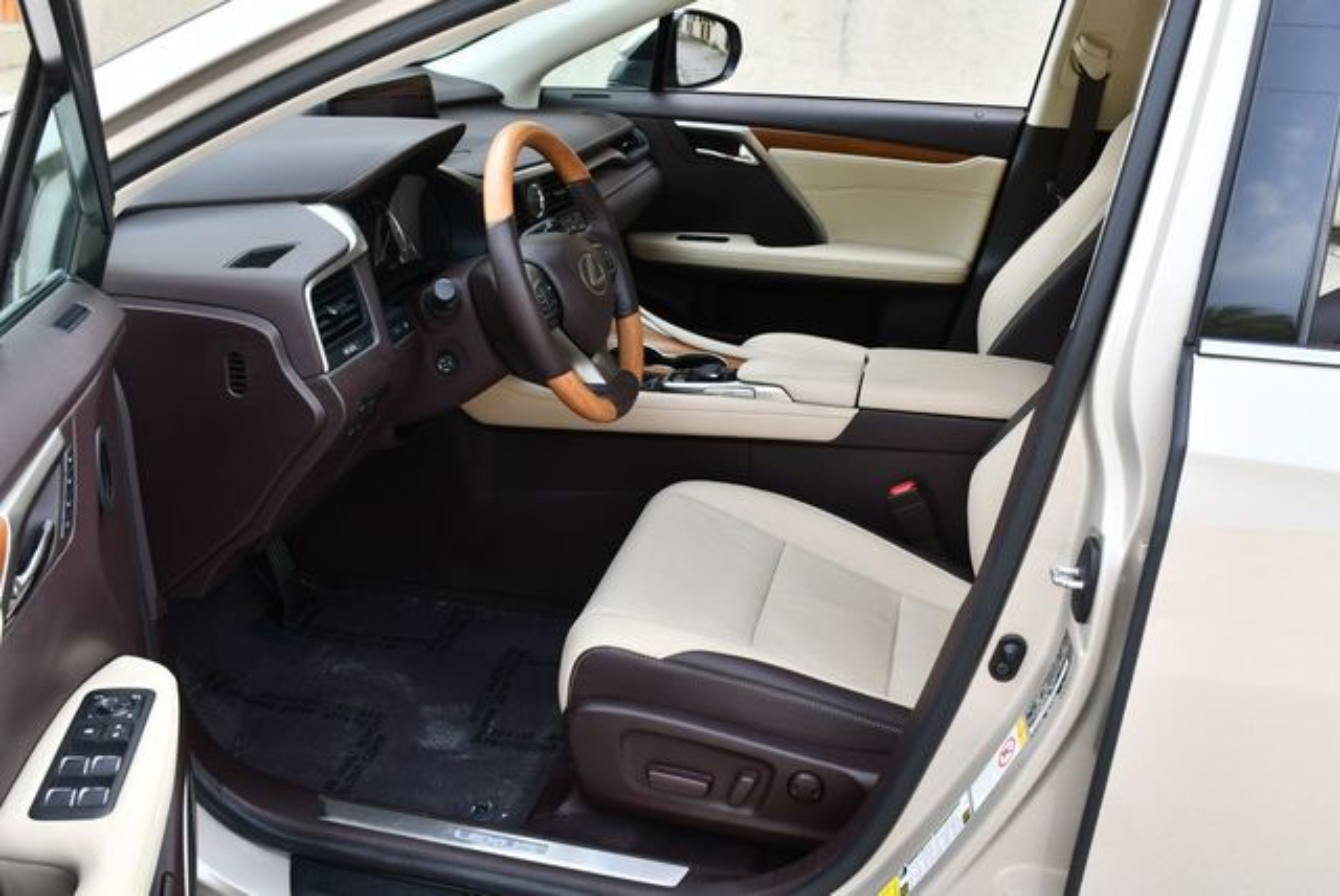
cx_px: 670
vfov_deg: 36.9
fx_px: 1341
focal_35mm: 36
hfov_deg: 53.1
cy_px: 448
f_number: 5.6
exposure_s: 1/250
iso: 360
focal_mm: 18
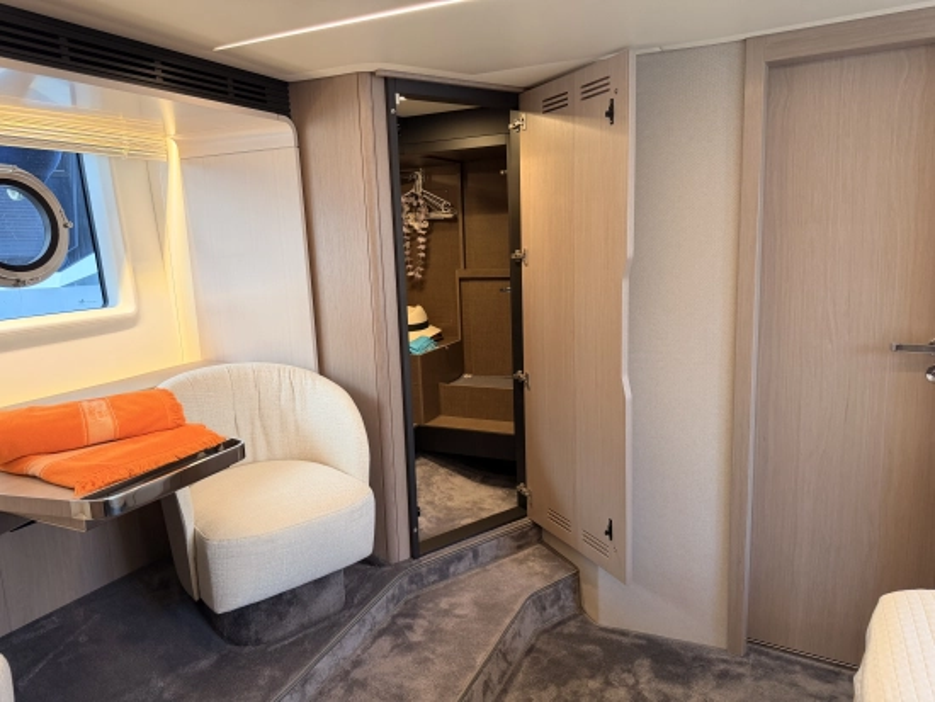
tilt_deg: -10.1
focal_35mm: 24
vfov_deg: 56.9
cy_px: 351
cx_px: 468
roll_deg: +2.7
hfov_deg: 71.6
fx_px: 649
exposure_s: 1/66
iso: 200
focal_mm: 6.76
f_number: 1.78
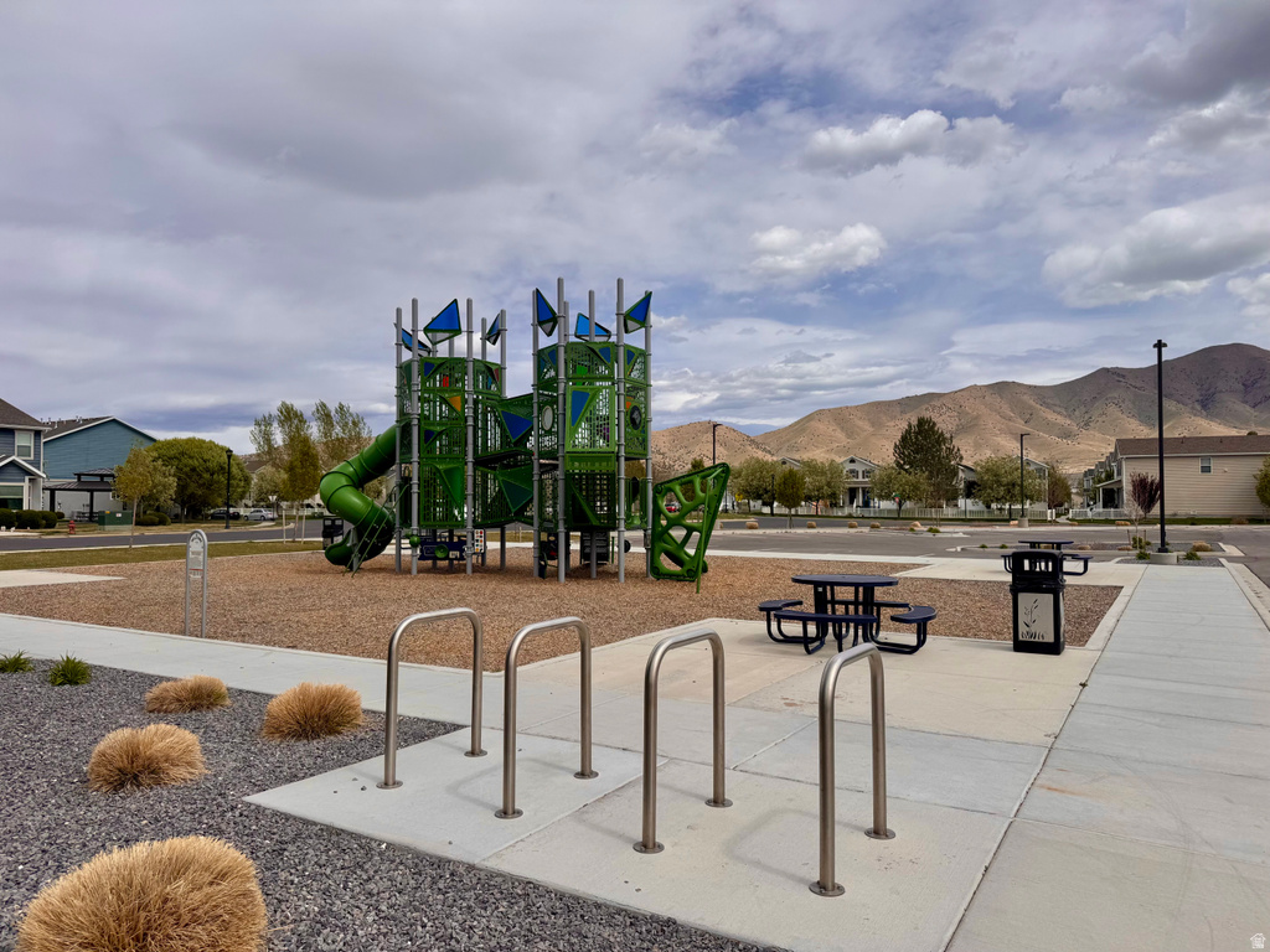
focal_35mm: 24
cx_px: 635
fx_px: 881
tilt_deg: +1.3
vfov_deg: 56.8
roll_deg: +0.5
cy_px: 476
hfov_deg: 71.6
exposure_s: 1/10417
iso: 80
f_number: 1.78
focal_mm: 6.76
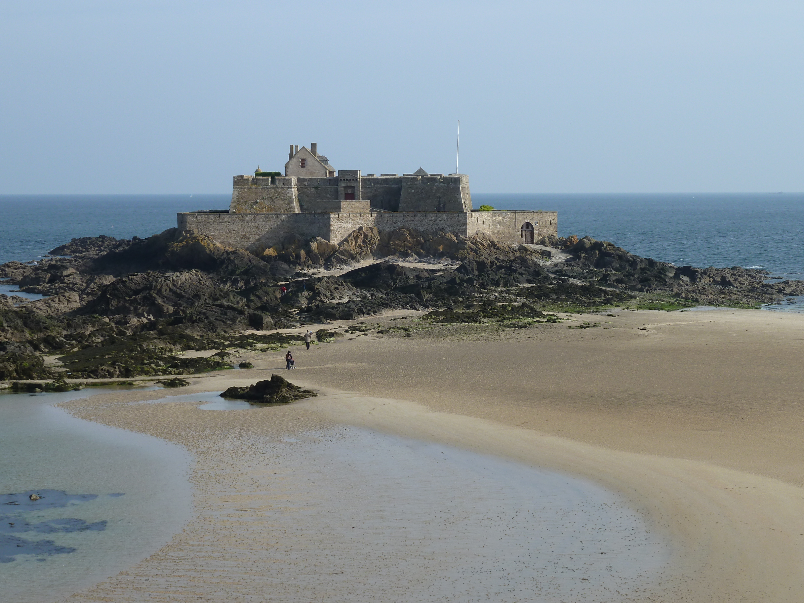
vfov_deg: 18.9
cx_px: 402
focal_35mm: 78
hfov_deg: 25.0
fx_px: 1812
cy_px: 302
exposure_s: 1/400
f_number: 4.5
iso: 80
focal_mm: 12.8
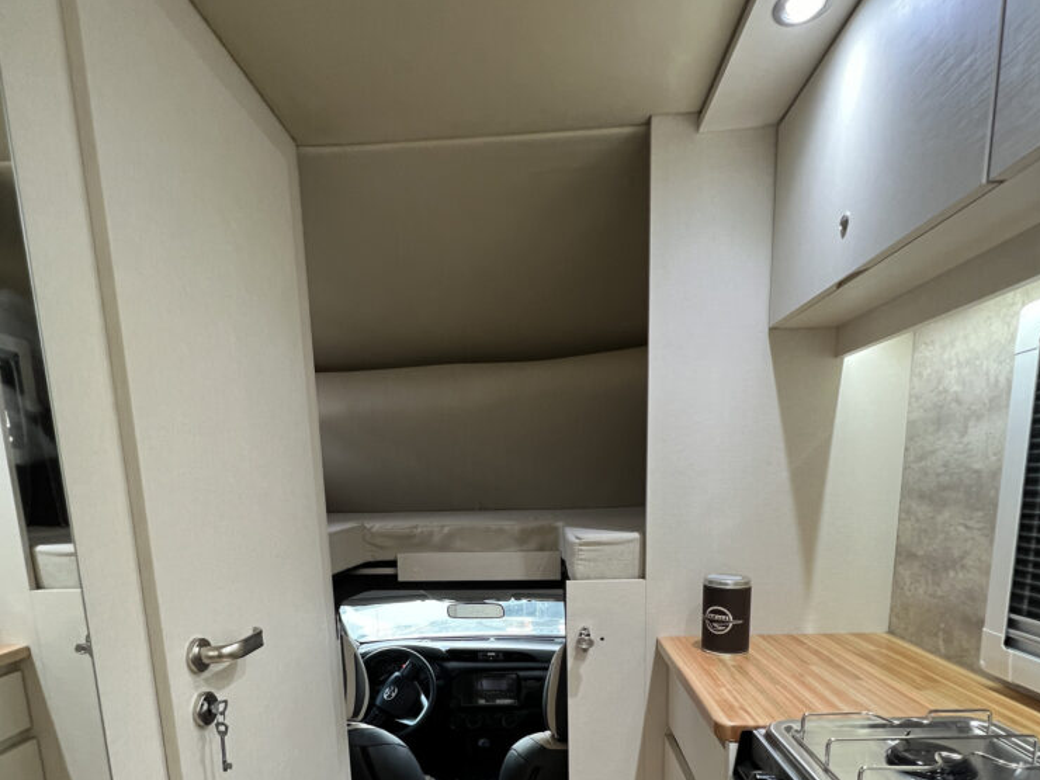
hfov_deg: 87.8
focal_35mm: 18
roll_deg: +2.4
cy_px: 580
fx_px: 541
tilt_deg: -10.5
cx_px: 517
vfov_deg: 67.3
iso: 200
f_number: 1.8
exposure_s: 1/99
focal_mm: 1.57
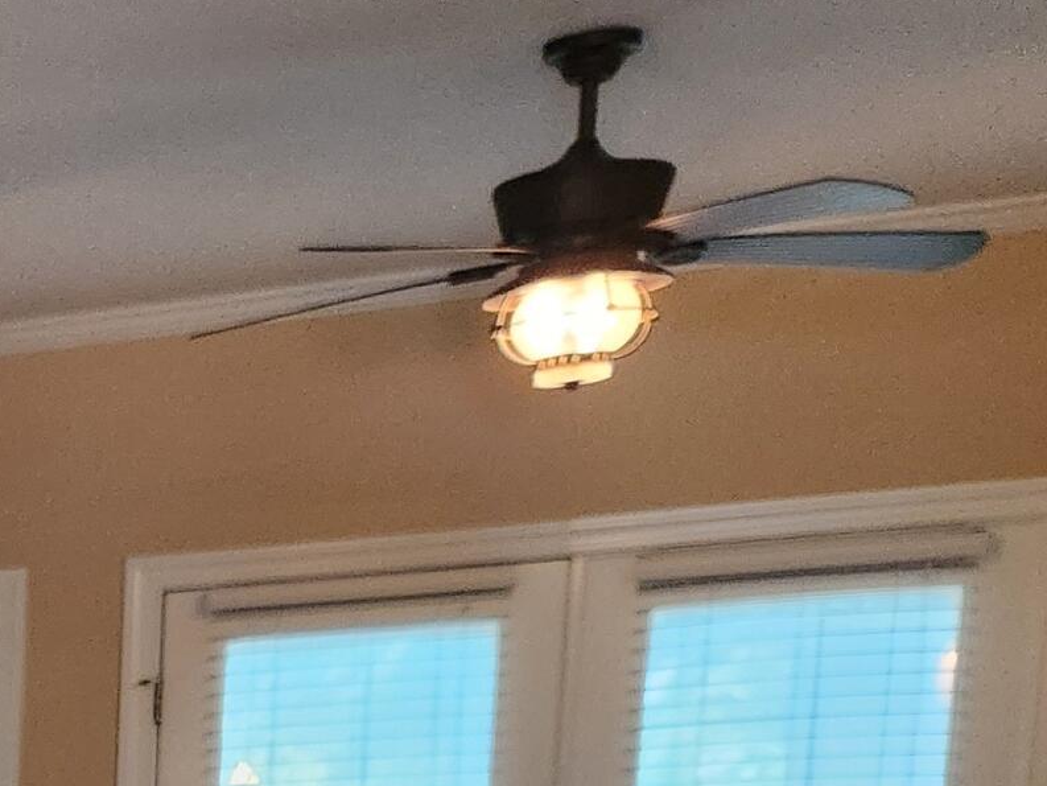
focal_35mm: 87
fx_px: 2632
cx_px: -796
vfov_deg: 14.6
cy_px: 1480
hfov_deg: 18.2
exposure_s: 1/120
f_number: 1.8
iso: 640
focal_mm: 5.4
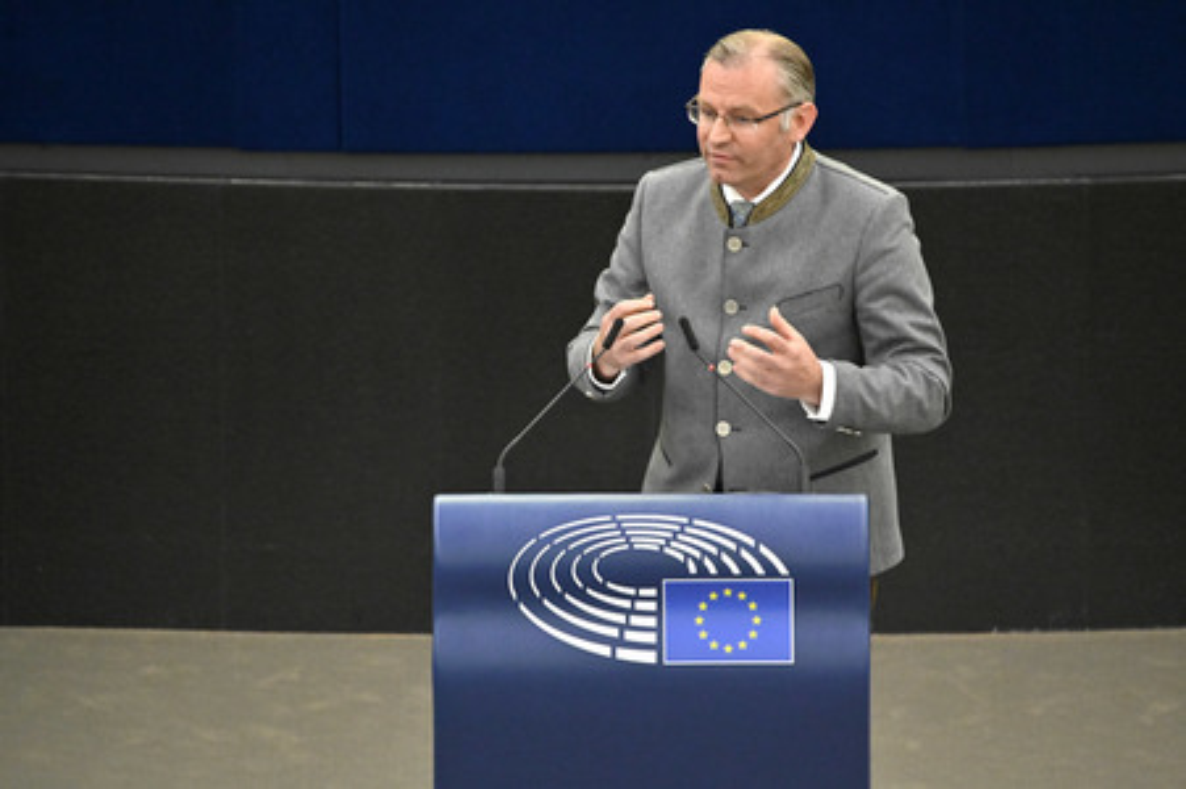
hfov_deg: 3.4
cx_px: 593
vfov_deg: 2.3
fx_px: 19752
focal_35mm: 600
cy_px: 394
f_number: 6.3
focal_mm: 600
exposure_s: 1/400
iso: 6400
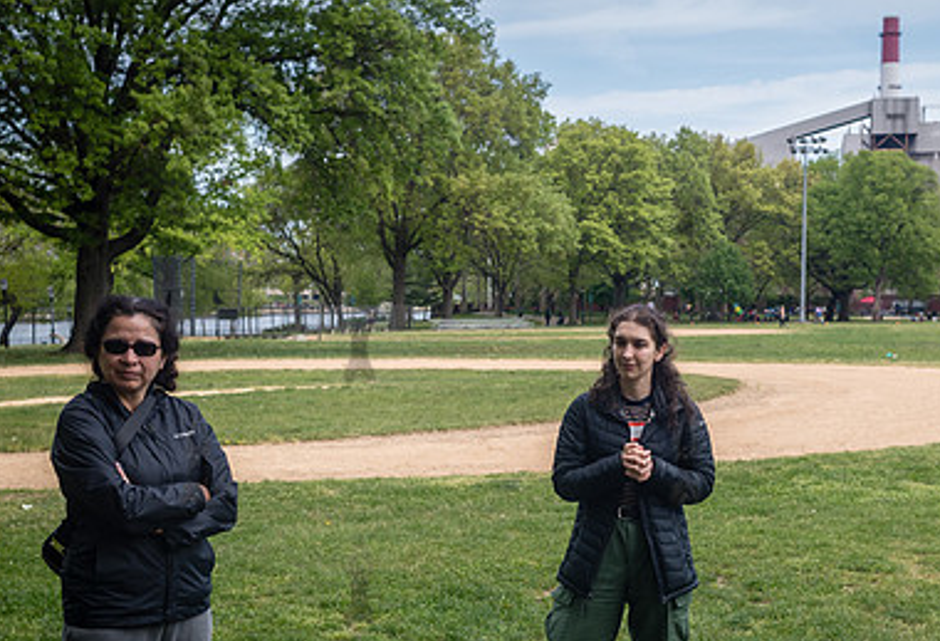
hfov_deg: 34.0
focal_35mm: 58
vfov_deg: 23.6
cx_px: 617
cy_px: 425
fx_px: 1525
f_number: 5
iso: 200
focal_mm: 35
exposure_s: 1/640
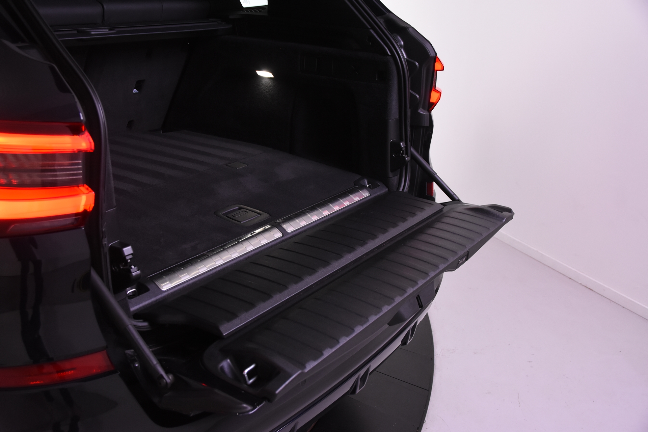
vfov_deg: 34.2
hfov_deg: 49.6
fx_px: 702
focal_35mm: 39
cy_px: 216
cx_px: 324
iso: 1600
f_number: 4.5
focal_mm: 26
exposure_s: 1/100
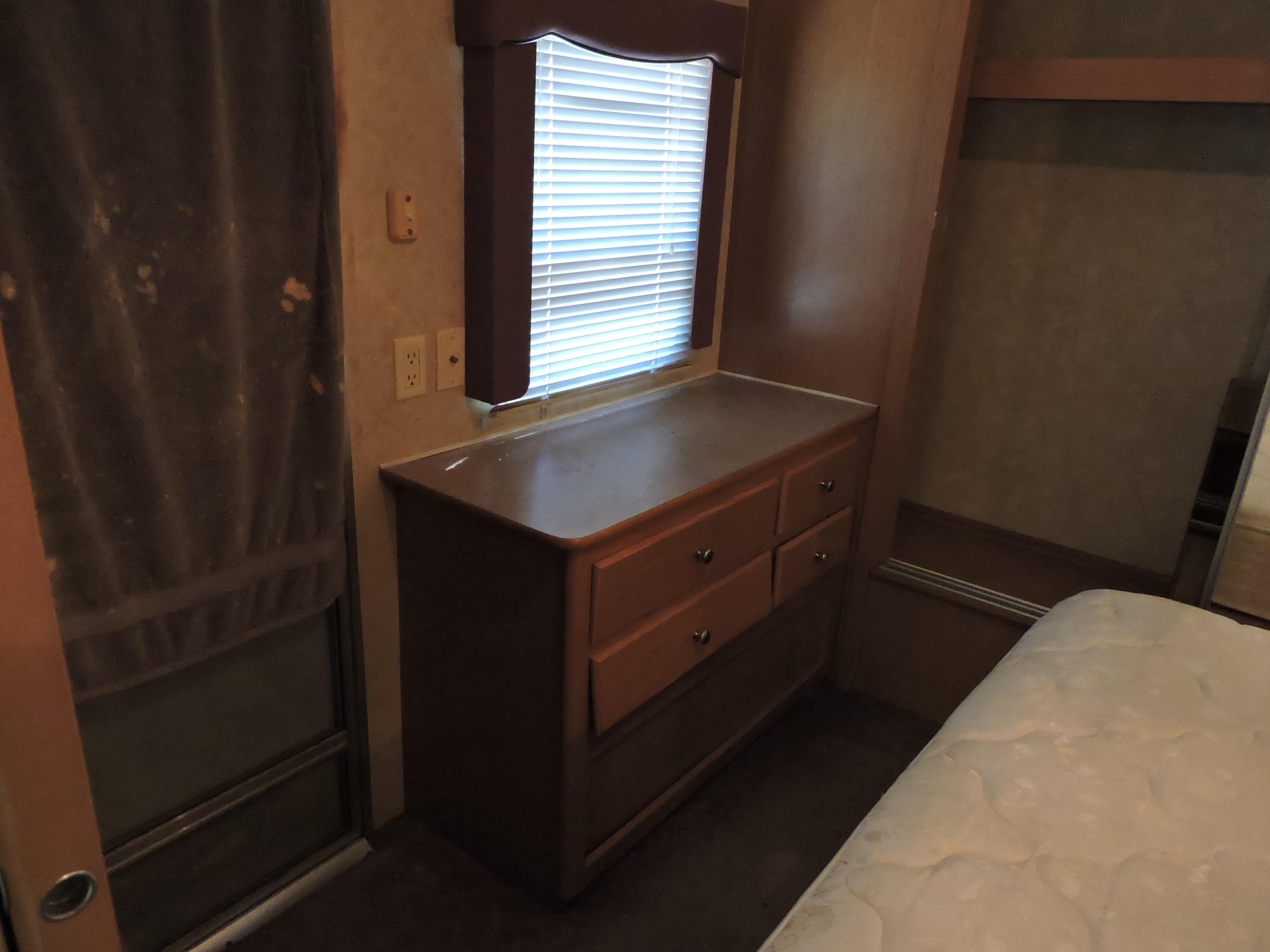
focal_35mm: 24
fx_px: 881
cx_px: 635
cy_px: 476
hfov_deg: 71.6
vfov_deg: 56.8
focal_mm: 4.3
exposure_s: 1/15
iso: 1250
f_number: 3.3
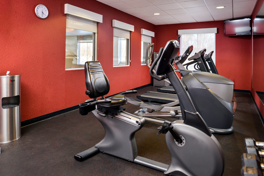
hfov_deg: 73.7
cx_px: 132
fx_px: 176
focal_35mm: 24
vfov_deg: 53.2
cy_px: 88
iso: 400
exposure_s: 1/40
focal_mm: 24
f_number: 6.3
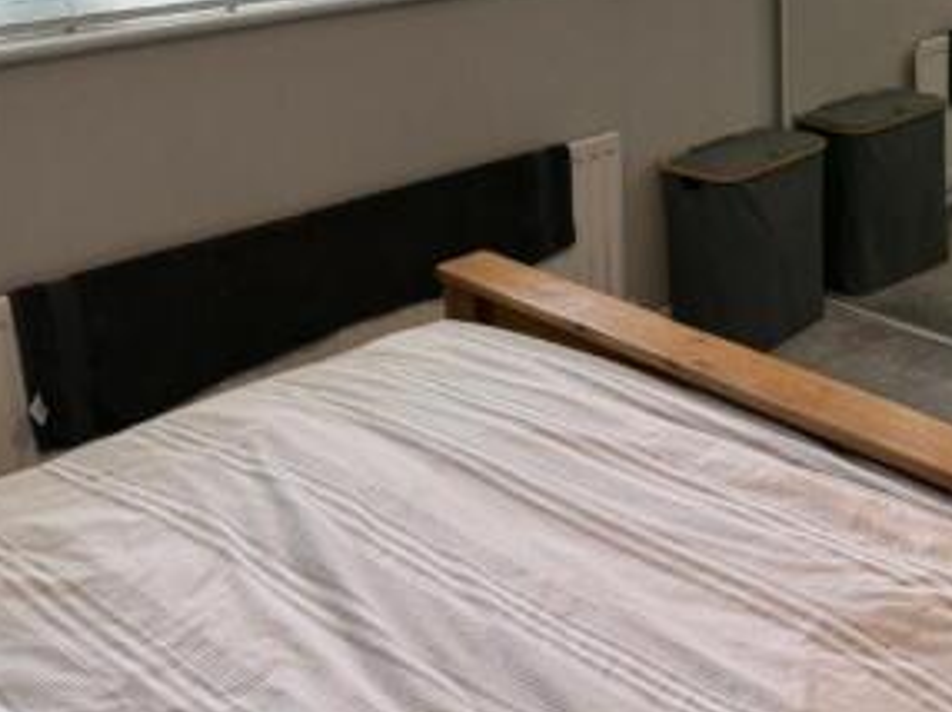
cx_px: 791
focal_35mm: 49
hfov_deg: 37.3
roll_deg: +0.3
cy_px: 12
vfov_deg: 28.0
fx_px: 1346
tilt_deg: -10.9
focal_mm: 6.76
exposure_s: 1/100
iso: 64
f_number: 1.78
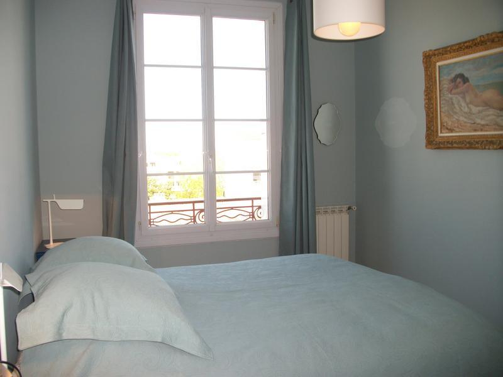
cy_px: 188
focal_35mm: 31
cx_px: 252
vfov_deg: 45.4
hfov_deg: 58.4
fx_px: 450
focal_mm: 5.7
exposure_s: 1/125
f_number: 2.9
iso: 80
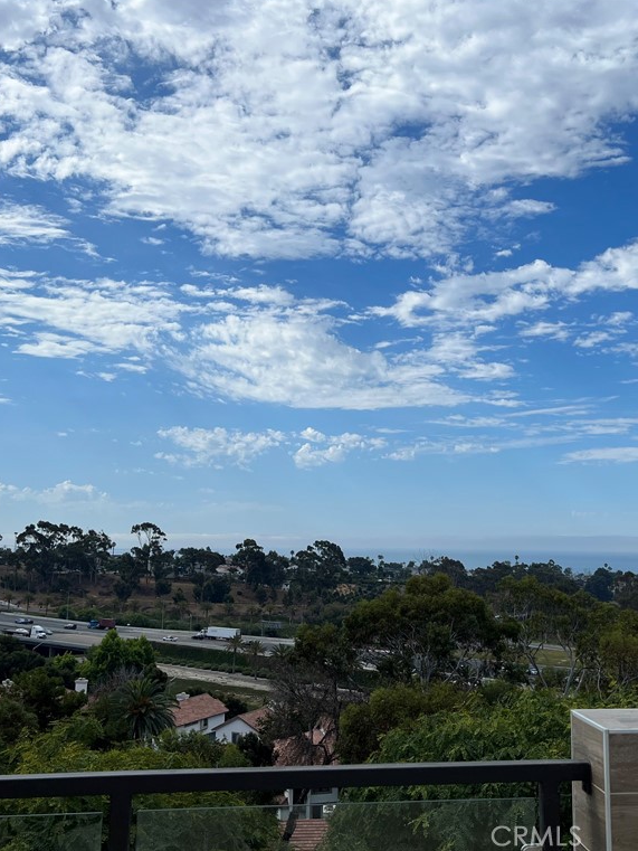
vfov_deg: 52.6
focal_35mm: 35
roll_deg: +0.0
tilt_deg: +7.4
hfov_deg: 40.5
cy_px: 423
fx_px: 860
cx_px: 388
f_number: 1.5
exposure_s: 1/9434
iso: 50
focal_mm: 5.7
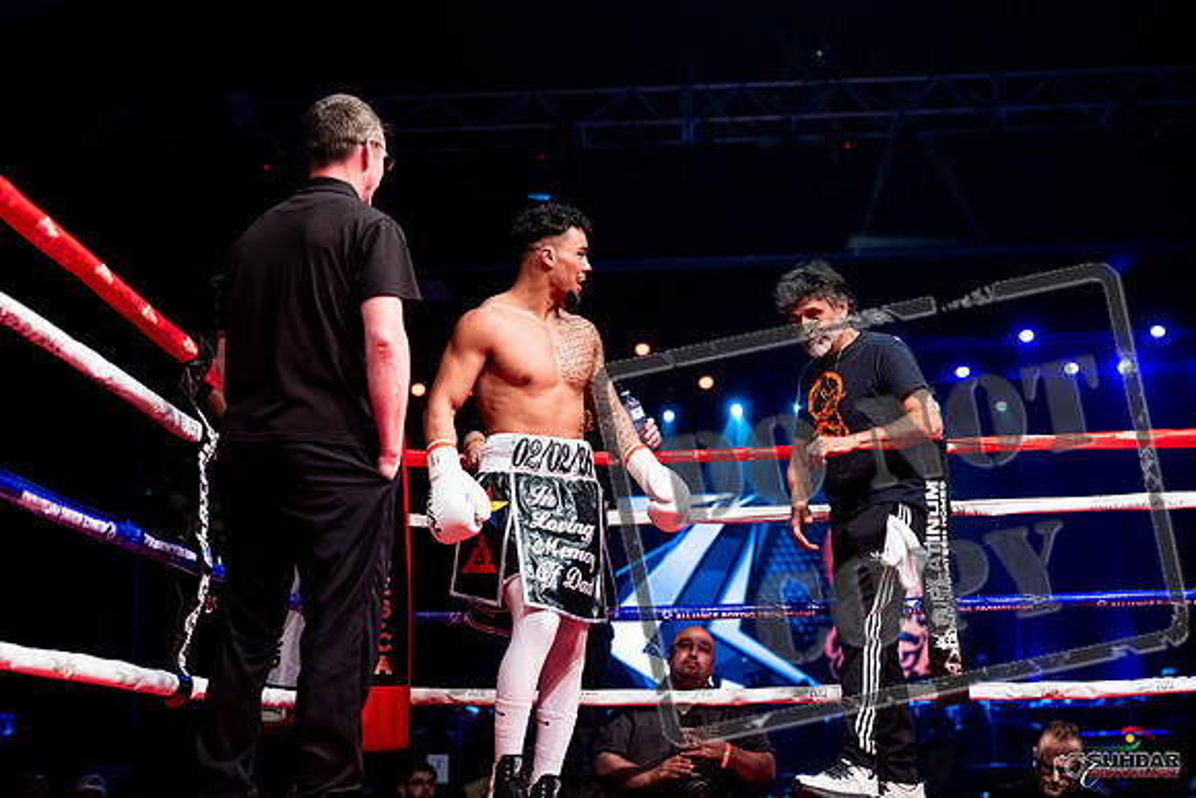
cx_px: 598
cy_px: 399
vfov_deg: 23.8
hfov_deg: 35.0
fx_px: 1894
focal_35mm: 57
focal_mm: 57
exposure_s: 1/1000
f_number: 2.8
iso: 4000
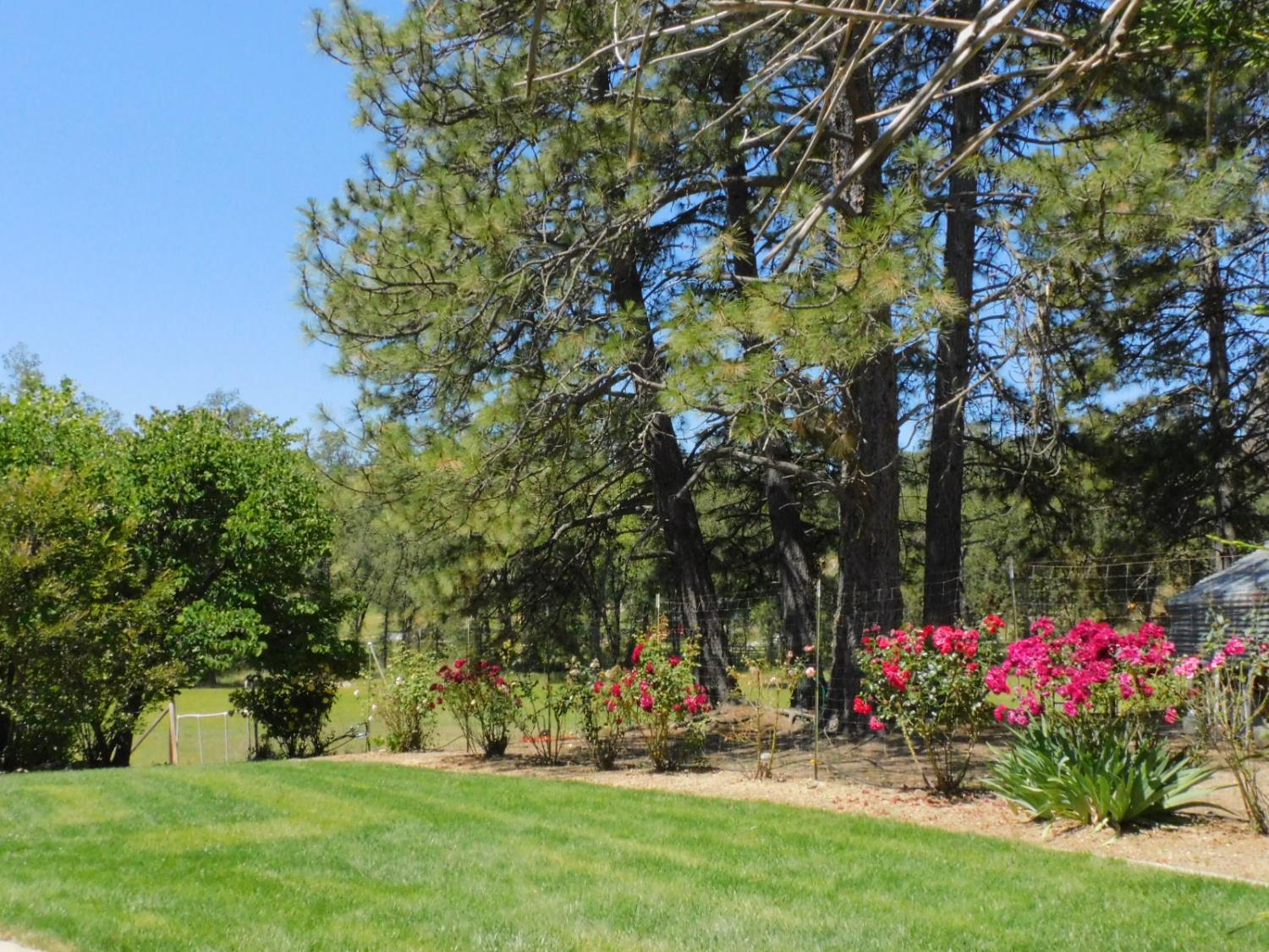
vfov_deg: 42.9
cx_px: 634
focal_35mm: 33
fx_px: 1210
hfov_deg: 55.4
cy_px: 476
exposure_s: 1/1250
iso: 800
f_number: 6.4
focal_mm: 5.9
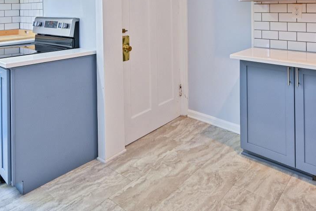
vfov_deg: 39.9
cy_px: 3
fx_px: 255
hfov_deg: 62.8
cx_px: 197
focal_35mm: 29
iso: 250
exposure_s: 1/60
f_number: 4
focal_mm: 14
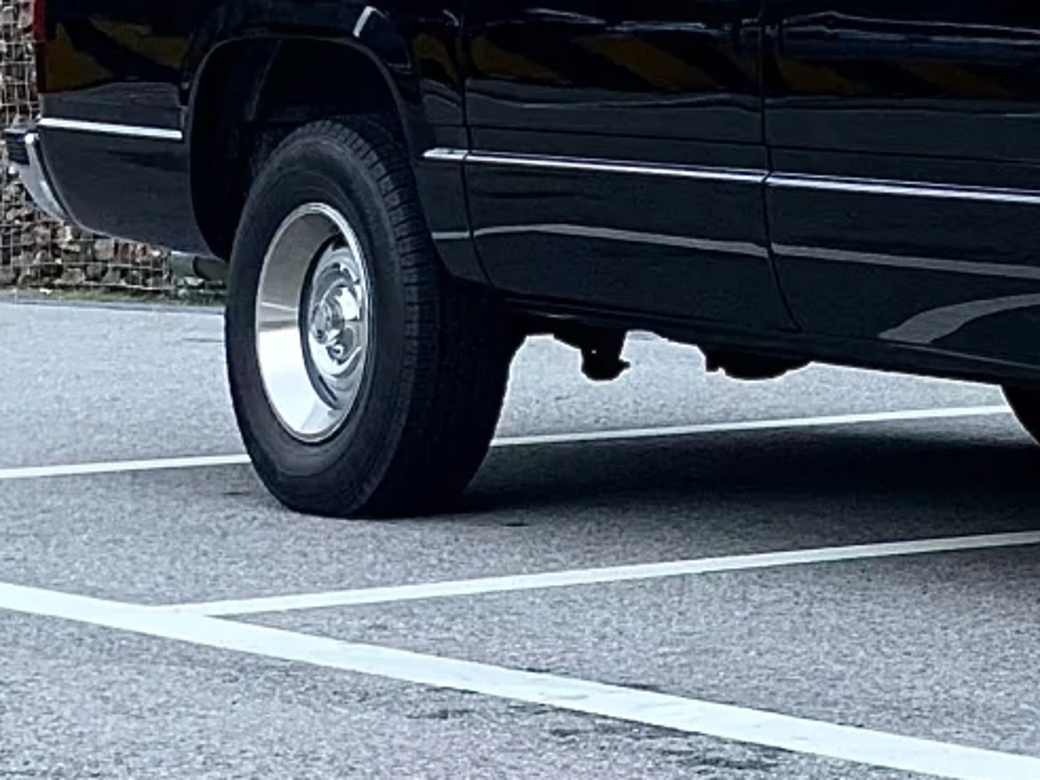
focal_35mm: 169
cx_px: 1543
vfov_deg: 8.7
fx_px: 5077
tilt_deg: +5.3
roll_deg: +0.8
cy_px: -239
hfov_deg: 11.2
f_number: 2.4
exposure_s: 1/69
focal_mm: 6
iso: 125
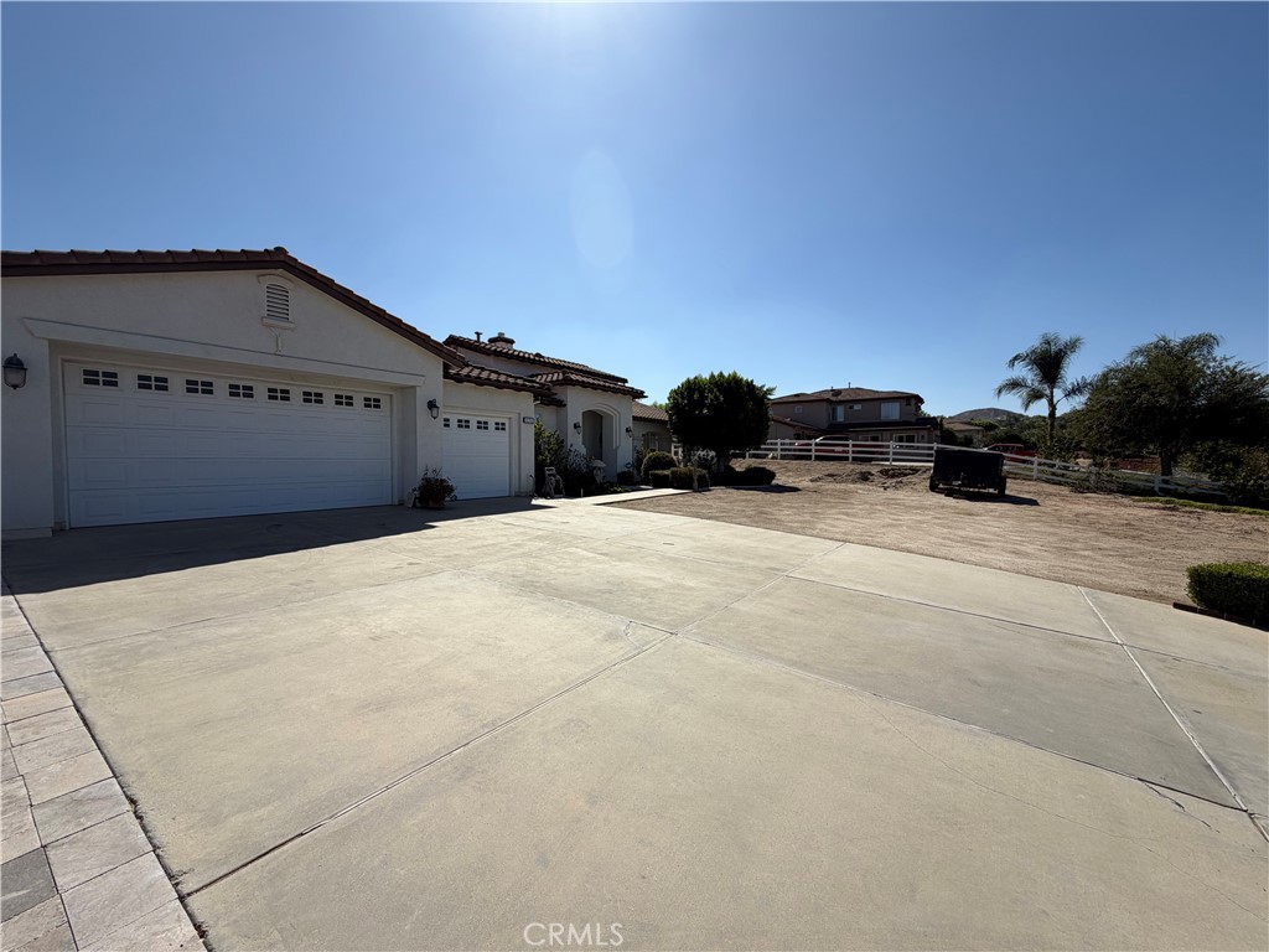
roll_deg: +1.1
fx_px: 513
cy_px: 476
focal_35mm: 14
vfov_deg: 85.7
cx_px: 634
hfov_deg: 102.1
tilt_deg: -1.7
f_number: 2.2
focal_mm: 2.22
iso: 20
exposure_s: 1/1464
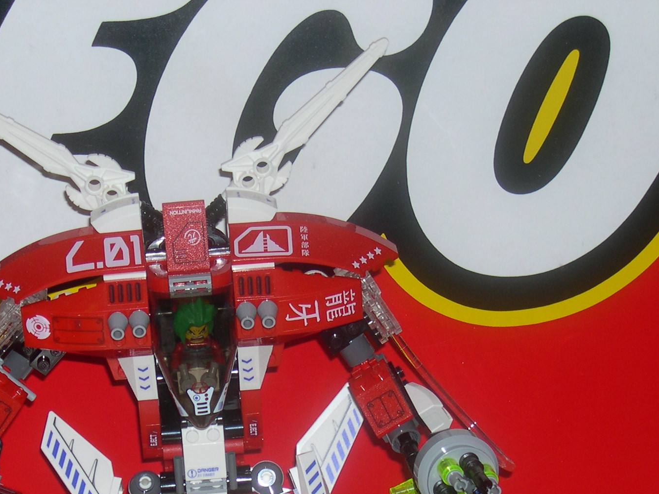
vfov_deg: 11.3
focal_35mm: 130
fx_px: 2474
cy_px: 417
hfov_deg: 15.1
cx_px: 209
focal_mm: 16.3
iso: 100
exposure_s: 1/60
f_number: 4
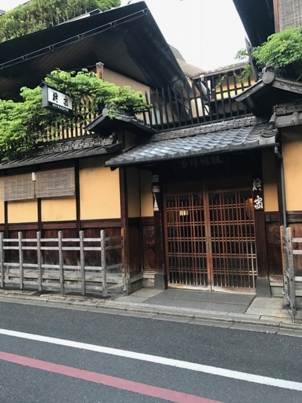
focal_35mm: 28
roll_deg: +2.6
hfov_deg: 49.7
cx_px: 151
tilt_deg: +3.1
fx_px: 326
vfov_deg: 63.4
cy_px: 202
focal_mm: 3.99
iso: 40
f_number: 1.8
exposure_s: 1/24
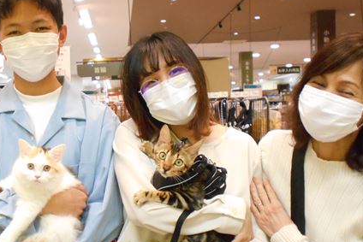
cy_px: 144
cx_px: 108
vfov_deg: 27.0
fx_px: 504
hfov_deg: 38.9
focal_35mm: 50
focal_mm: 5.8
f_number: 3.6
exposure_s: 1/80
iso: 800
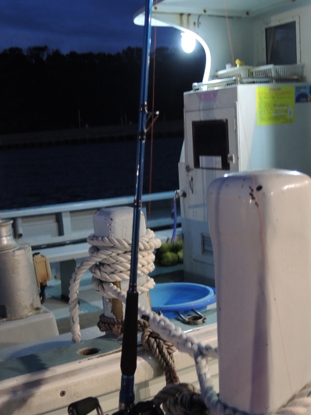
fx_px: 527
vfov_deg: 42.9
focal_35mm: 44
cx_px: 145
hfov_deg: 32.9
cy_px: 215
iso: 400
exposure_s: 1/13
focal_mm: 6
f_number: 2
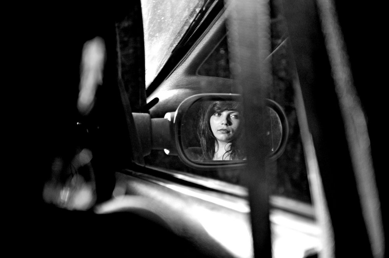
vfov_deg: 17.4
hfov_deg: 26.0
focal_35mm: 78
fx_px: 842
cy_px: 129
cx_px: 194
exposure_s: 1/90
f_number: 5.6
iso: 800
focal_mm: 52
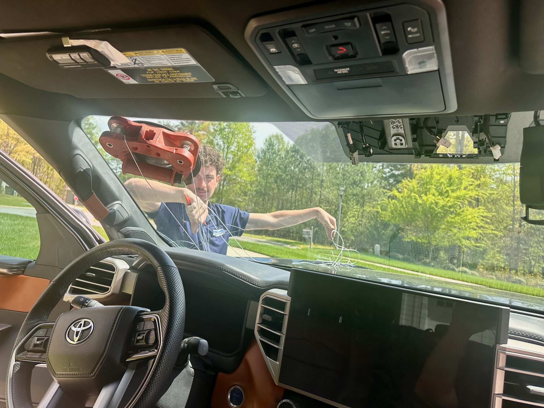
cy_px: 204
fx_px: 377
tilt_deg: +4.3
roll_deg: -6.0
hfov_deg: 71.6
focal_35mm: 24
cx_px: 272
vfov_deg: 56.8
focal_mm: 6.86
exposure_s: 1/816
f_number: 1.78
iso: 80
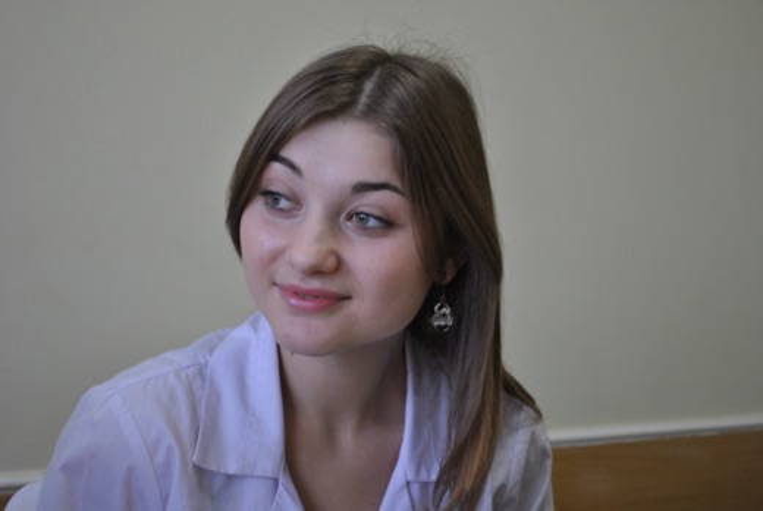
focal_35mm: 72
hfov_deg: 28.0
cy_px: 256
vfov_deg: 19.0
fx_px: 1528
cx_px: 382
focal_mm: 48
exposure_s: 1/30
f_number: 5.3
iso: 400
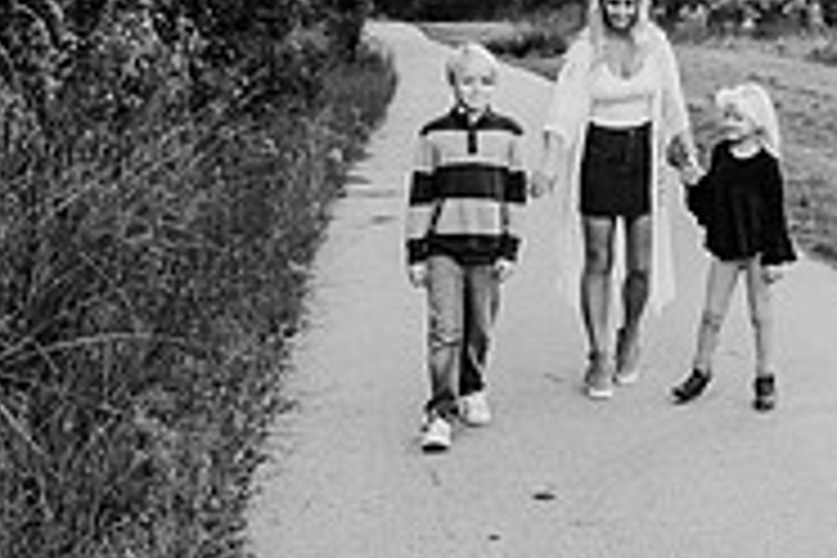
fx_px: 1744
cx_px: 914
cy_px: -11
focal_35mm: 75
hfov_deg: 25.1
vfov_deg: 17.7
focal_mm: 24
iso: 250
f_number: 2.5
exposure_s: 1/1250
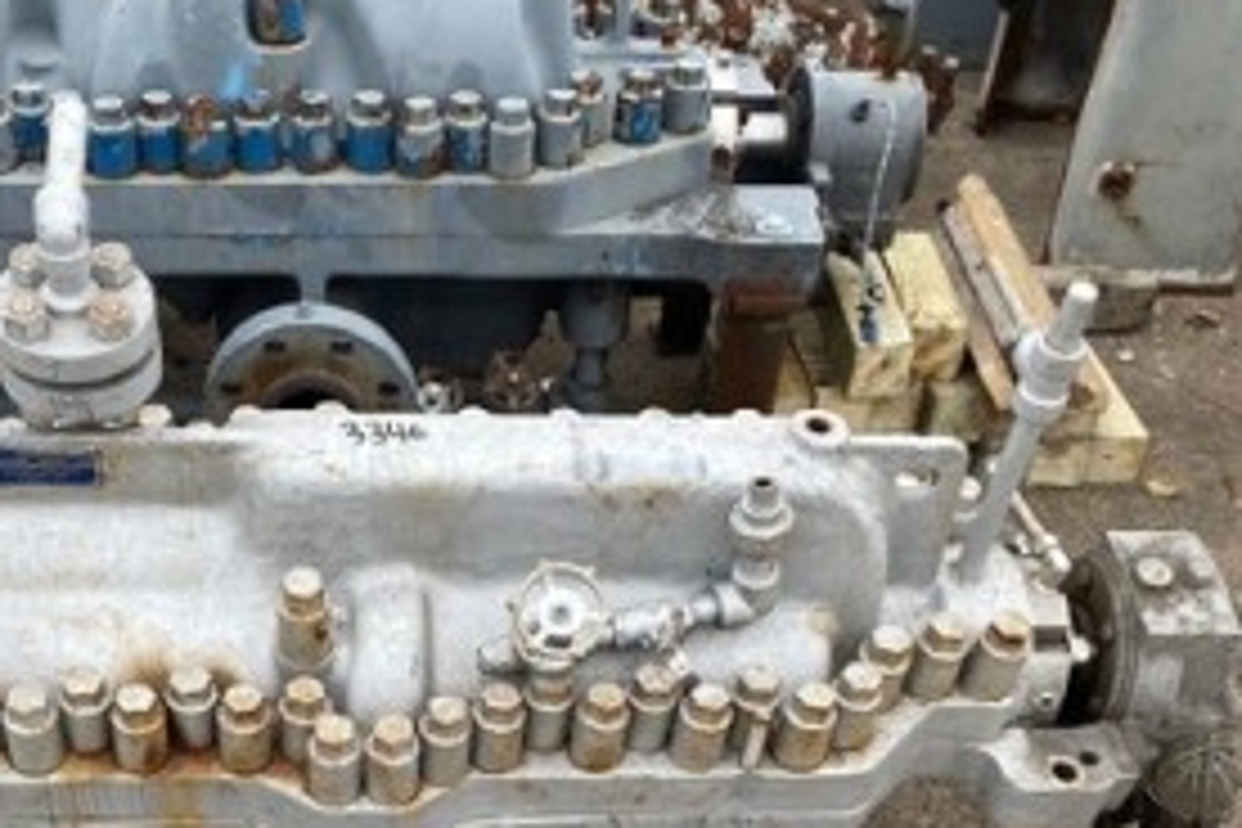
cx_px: 392
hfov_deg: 39.7
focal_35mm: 49
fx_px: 1690
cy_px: 826
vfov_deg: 26.1
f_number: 1.8
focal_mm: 4.25
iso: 32
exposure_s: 1/816
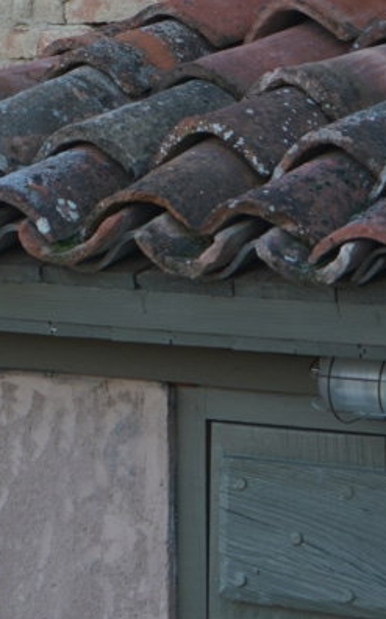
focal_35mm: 204
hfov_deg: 6.3
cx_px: -372
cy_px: -64
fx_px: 3439
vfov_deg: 10.2
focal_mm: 49
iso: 100
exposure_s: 1/60
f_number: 5
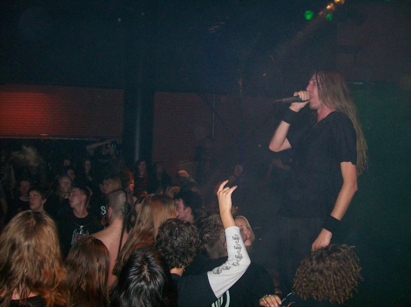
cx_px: 206
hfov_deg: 51.4
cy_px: 154
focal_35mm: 36
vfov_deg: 39.6
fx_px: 427
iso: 140
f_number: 2.7
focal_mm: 6
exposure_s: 1/64
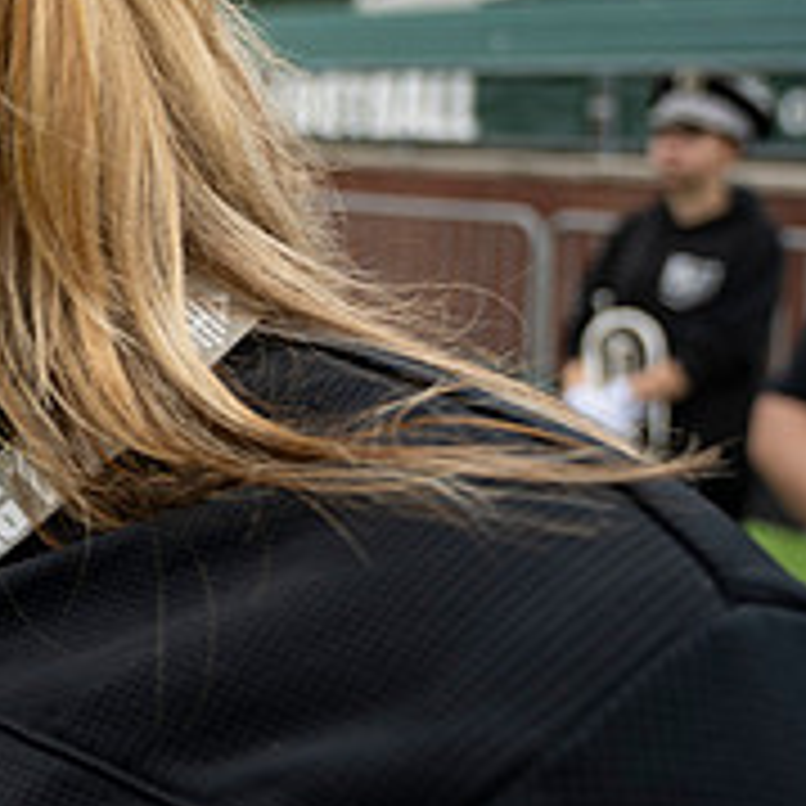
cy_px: 191
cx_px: -360
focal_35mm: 66
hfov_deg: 22.1
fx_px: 1739
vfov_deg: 25.8
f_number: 4
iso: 80
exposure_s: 1/200
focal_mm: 24
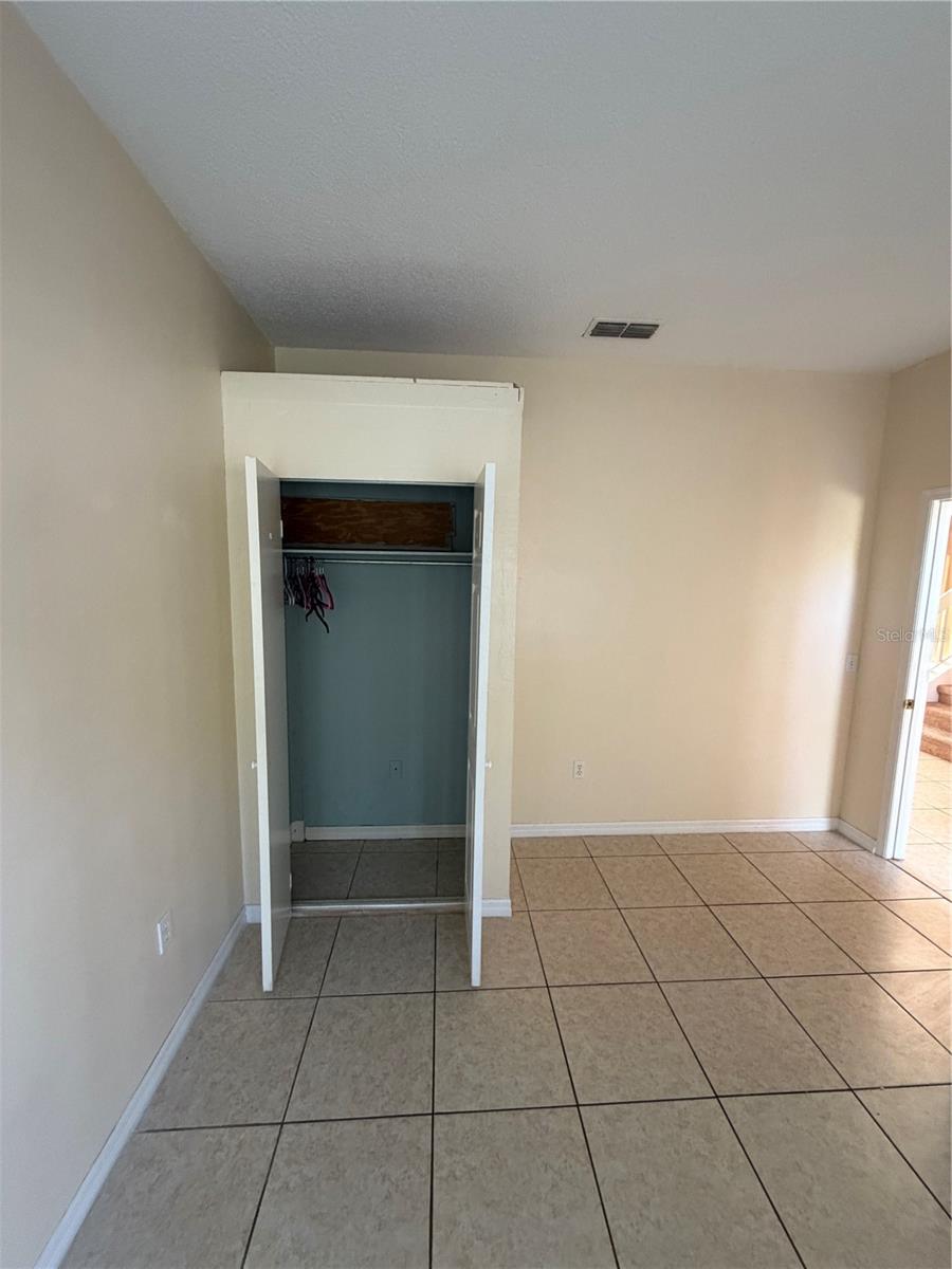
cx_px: 476
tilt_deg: -7.4
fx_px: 513
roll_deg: -1.8
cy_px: 634
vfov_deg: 102.1
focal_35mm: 14
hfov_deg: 85.7
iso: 400
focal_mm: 2.22
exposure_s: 1/60
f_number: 2.2
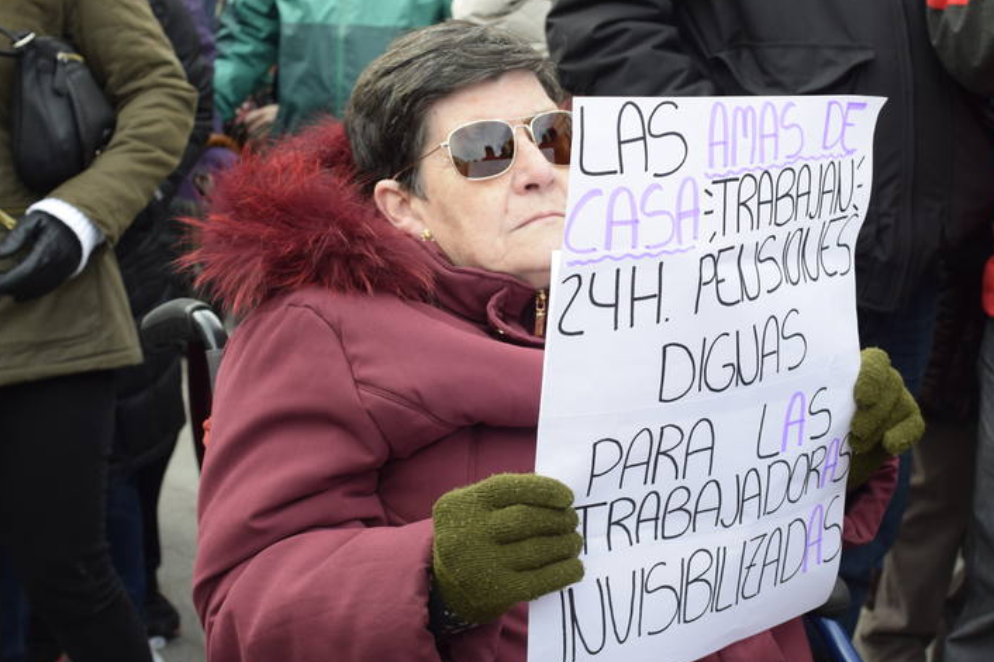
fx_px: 1407
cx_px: 553
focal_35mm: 51
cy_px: 368
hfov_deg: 38.8
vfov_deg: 26.4
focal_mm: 30
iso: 400
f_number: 6.3
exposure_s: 1/160
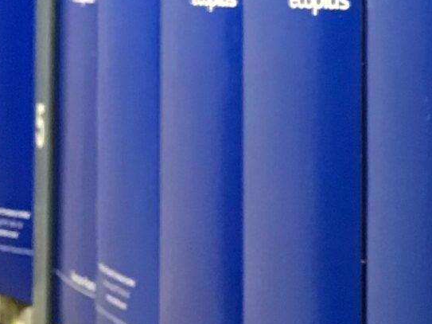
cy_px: 9
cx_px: 859
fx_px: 1647
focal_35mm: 132
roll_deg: -0.8
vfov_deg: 11.1
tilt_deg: +0.3
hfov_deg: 13.0
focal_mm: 3.99
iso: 100
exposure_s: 1/17
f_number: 1.8
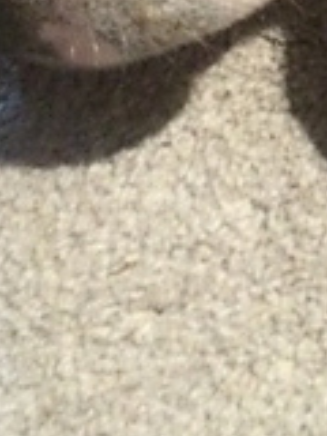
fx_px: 1461
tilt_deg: -53.6
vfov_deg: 15.7
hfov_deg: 12.1
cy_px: -210
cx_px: 510
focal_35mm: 116
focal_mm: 4.15
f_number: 2.2
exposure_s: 1/15
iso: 500
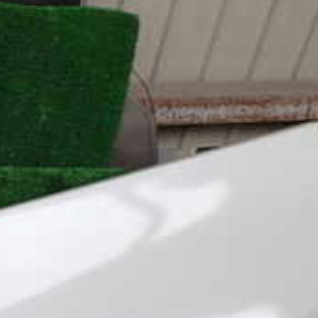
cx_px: -117
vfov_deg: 22.3
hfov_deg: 20.4
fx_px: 790
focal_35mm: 76
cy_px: 281
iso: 100
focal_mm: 4.5
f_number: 2.8
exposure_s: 1/100
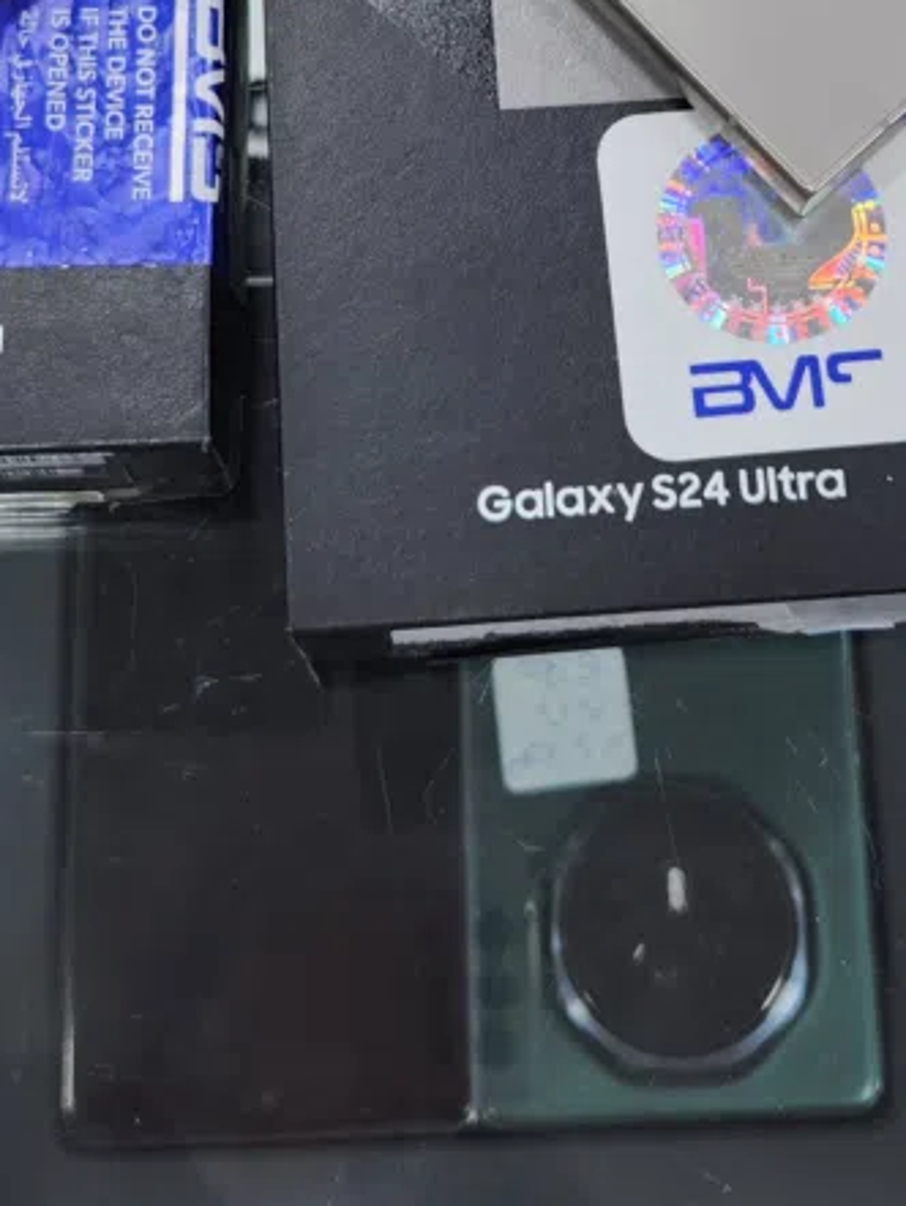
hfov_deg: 20.7
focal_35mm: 71
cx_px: 568
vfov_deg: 26.1
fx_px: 2475
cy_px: 23
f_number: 1.8
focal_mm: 5.4
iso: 20
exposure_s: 1/100
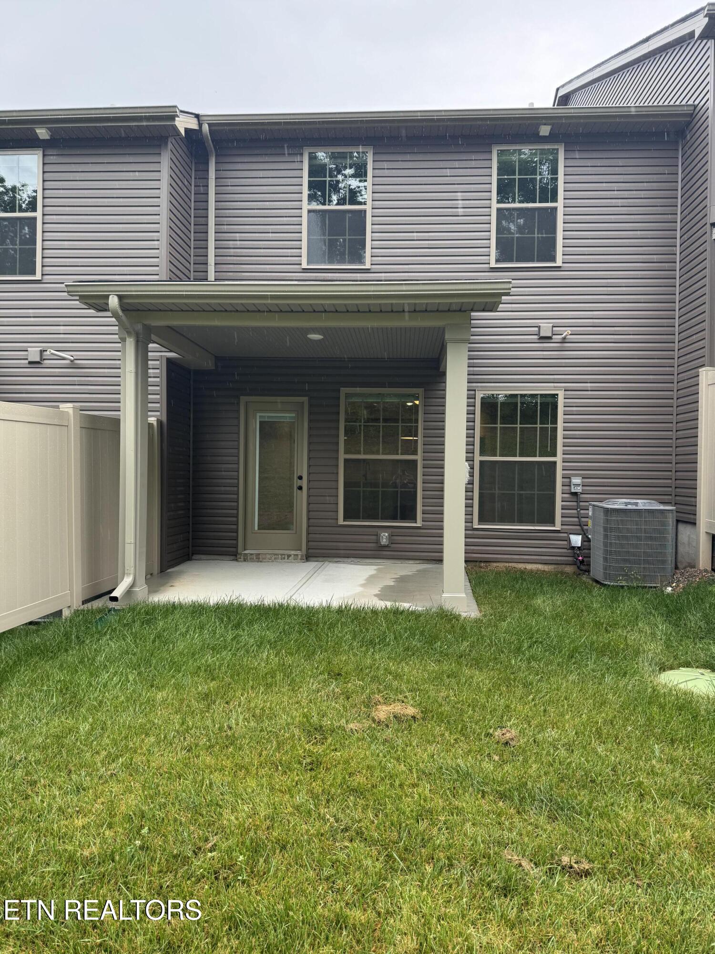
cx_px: 358
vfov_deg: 71.6
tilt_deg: +3.6
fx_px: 661
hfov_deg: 56.8
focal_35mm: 24
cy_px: 477
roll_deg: -1.3
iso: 80
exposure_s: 1/294
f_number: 1.78
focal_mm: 6.76
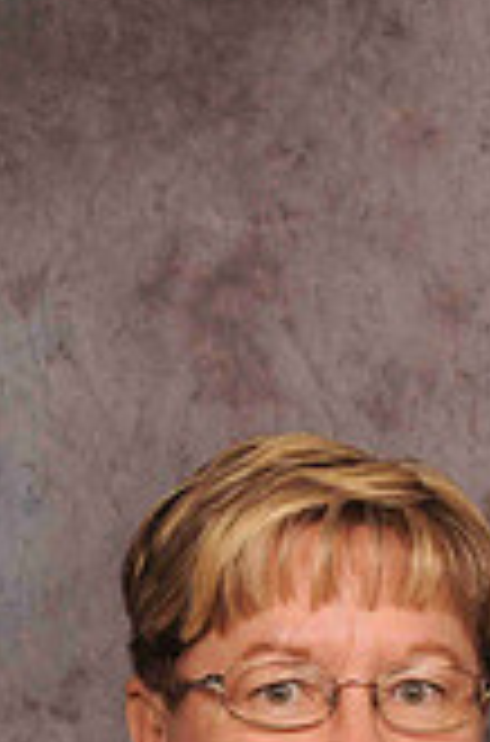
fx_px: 3369
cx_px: 560
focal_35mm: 164
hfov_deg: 8.2
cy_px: 868
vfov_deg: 12.3
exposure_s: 1/125
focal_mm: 40
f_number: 5.6
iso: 200
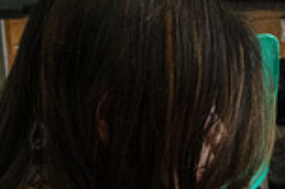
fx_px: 1202
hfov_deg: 13.4
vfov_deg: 8.8
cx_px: 276
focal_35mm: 152
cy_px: 264
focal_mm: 35
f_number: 5
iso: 6400
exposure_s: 1/1250
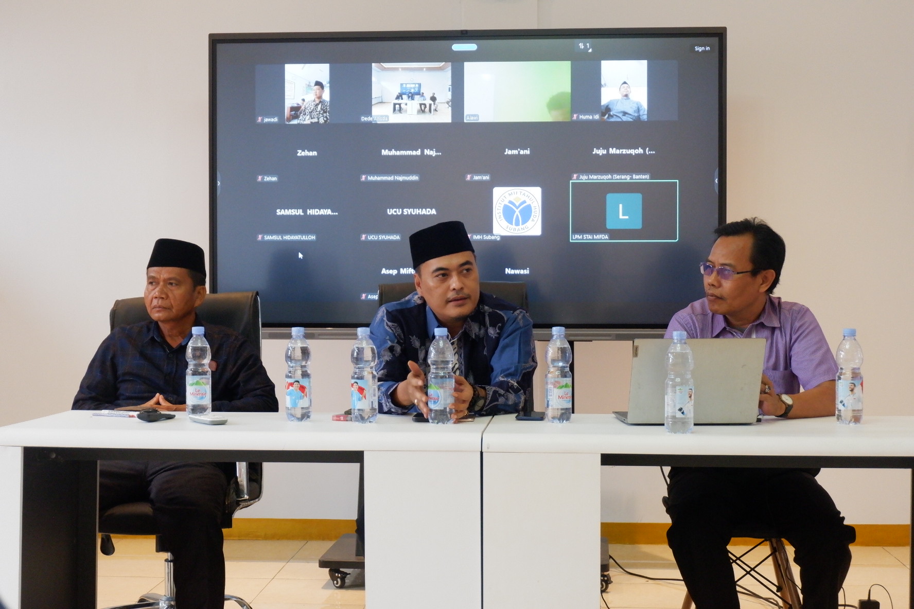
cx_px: 457
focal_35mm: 57
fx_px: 1447
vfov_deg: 23.8
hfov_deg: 35.1
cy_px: 304
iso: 3200
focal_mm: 38.7
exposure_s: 1/50
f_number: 5.3
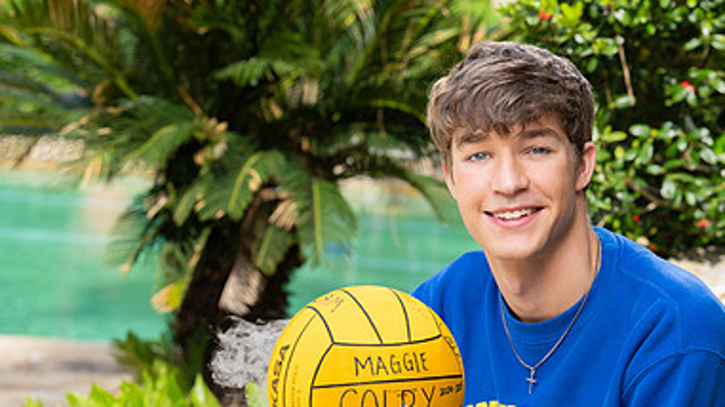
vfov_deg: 9.6
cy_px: 298
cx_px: 500
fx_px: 2421
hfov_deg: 17.0
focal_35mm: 126
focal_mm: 79
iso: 100
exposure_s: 1/200
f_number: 4.5
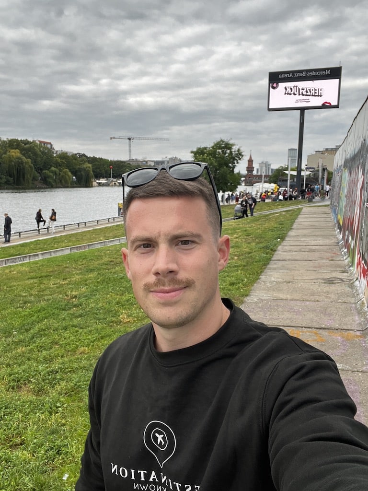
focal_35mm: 30
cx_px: 184
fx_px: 425
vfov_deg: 60.0
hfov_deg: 46.8
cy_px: 246
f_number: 2.2
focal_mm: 2.71
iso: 32
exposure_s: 1/197
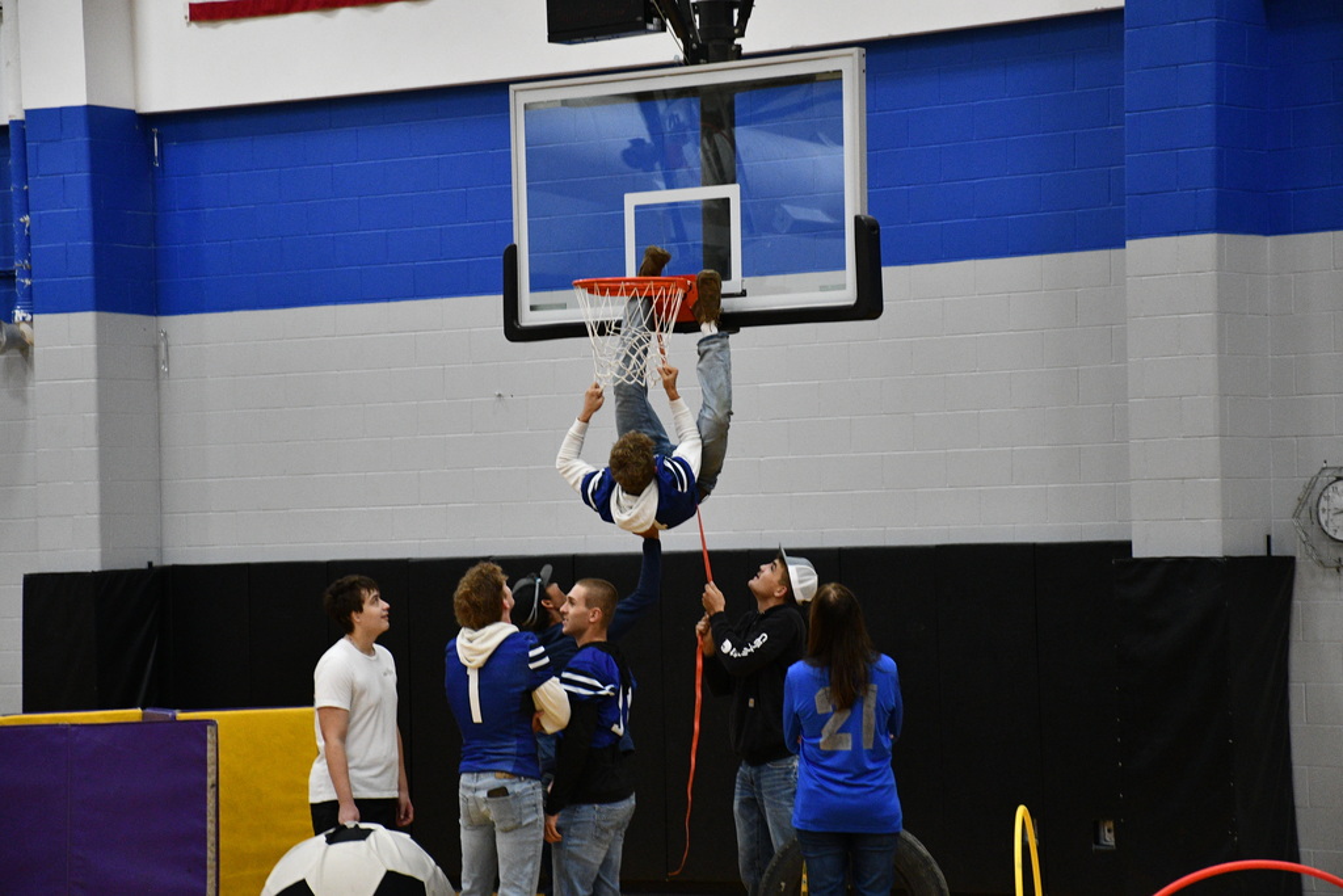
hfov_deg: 18.3
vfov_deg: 12.2
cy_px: 448
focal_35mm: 112
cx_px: 672
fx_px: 4179
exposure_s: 1/250
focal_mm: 75
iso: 2800
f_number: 5
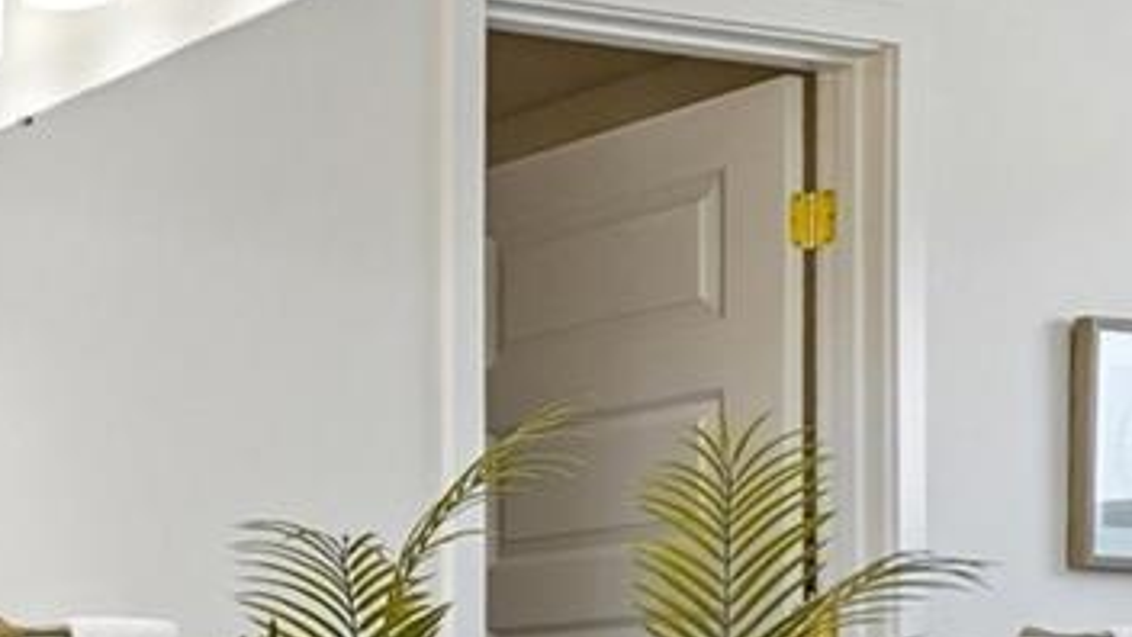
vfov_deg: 14.4
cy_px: 772
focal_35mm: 81
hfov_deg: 23.0
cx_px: -383
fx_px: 2431
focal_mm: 17
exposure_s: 1/8
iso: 80
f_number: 9
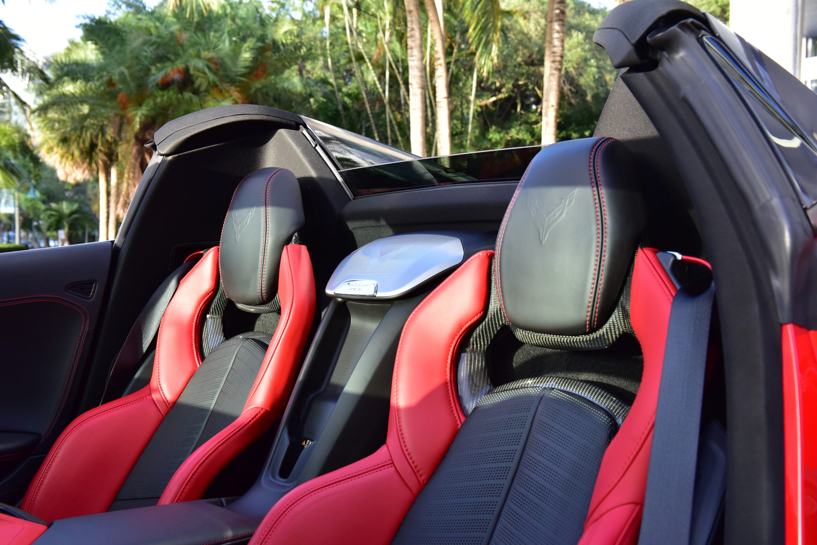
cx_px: 408
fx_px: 863
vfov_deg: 35.1
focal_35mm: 38
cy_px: 272
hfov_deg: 50.7
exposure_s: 1/250
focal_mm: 38
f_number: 9
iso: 2000
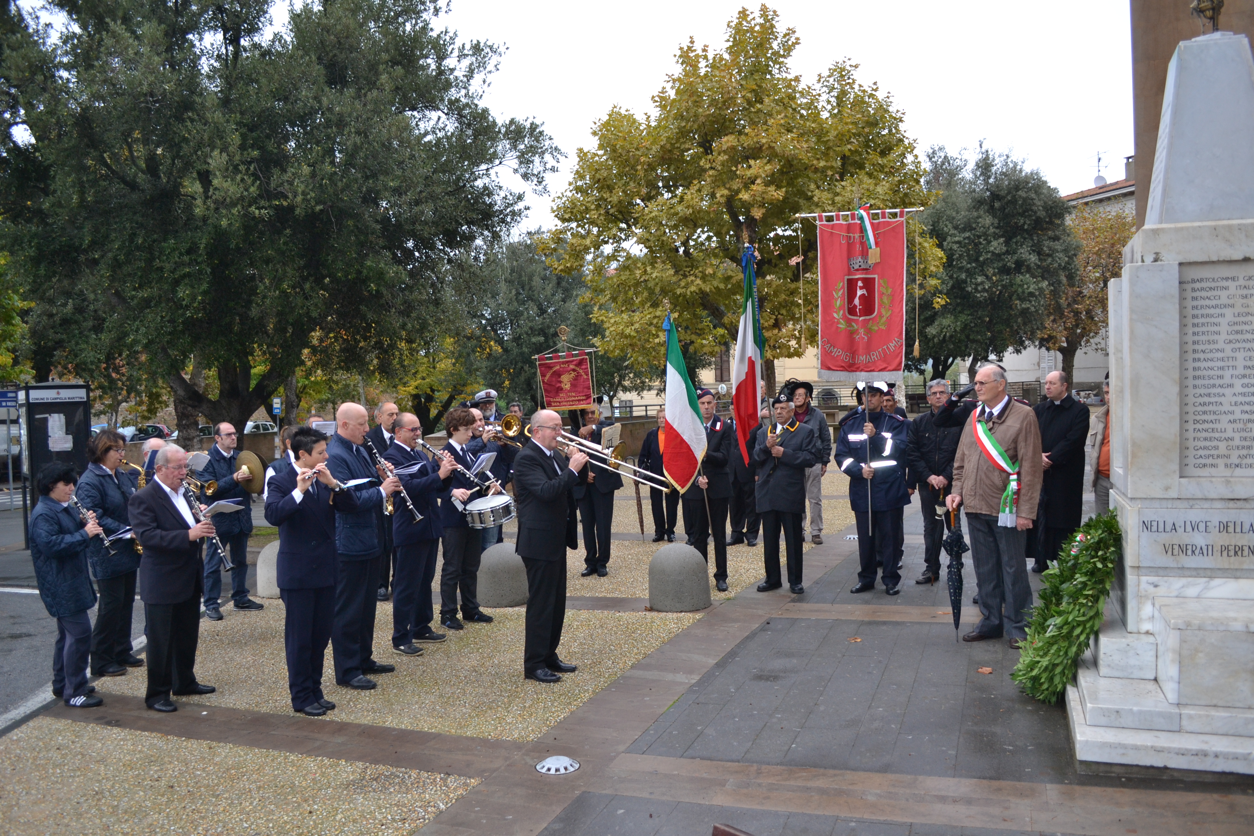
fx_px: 940
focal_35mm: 27
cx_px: 627
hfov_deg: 67.4
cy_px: 418
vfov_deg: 47.9
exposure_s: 1/125
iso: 360
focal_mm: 18
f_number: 4
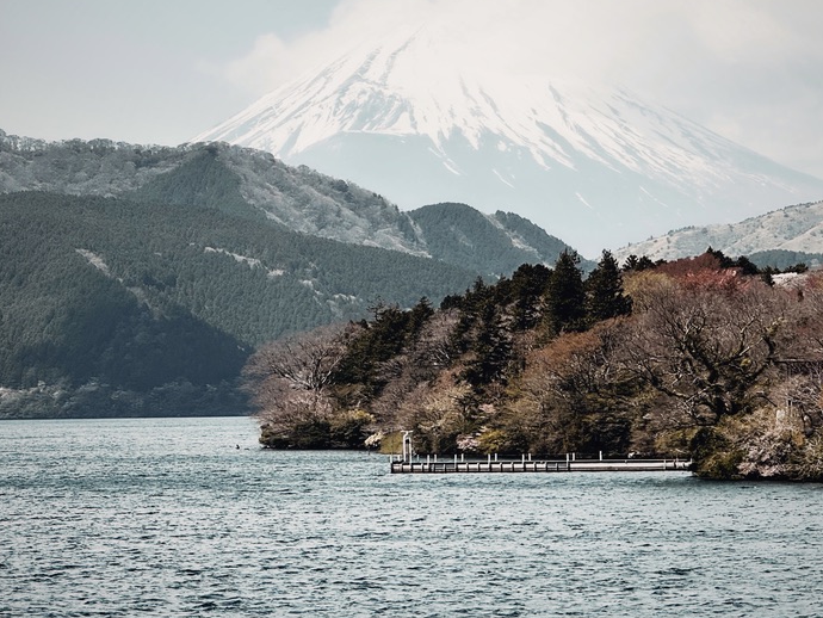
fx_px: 4233
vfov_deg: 8.3
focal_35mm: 178
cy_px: 270
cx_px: 429
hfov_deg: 11.1
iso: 50
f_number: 2.8
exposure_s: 1/2525
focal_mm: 15.66
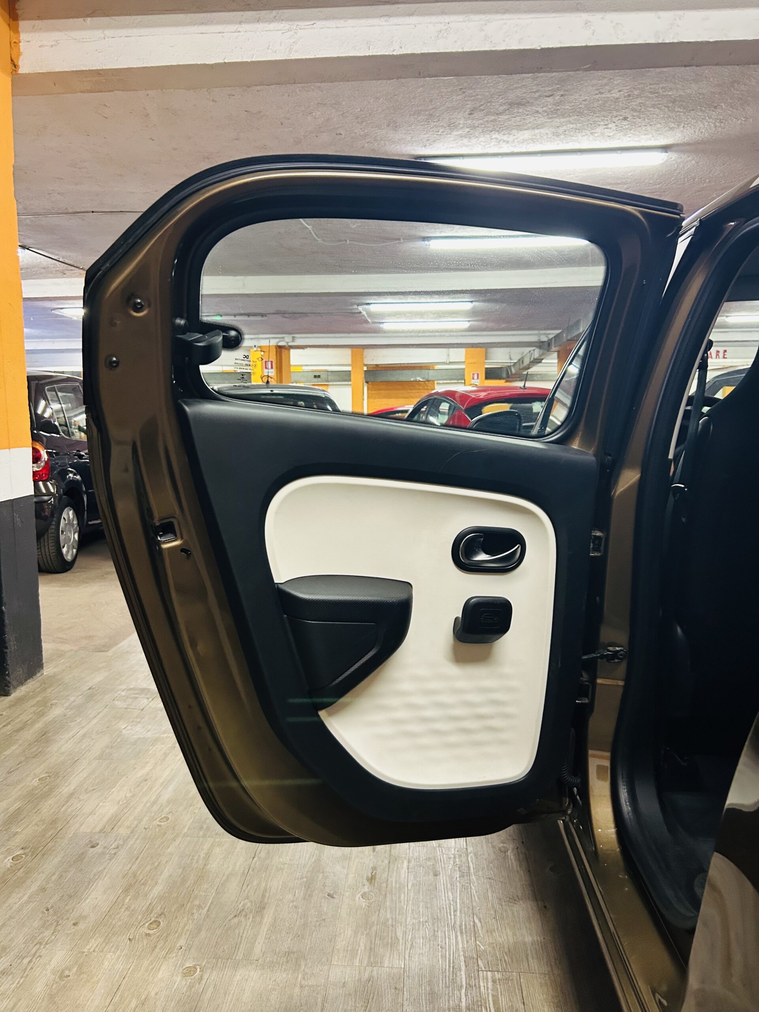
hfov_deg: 53.1
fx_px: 760
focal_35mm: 26
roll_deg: +0.5
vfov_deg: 67.3
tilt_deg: -7.1
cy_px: 506
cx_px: 380
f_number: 1.5
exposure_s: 1/50
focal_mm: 5.7
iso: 320
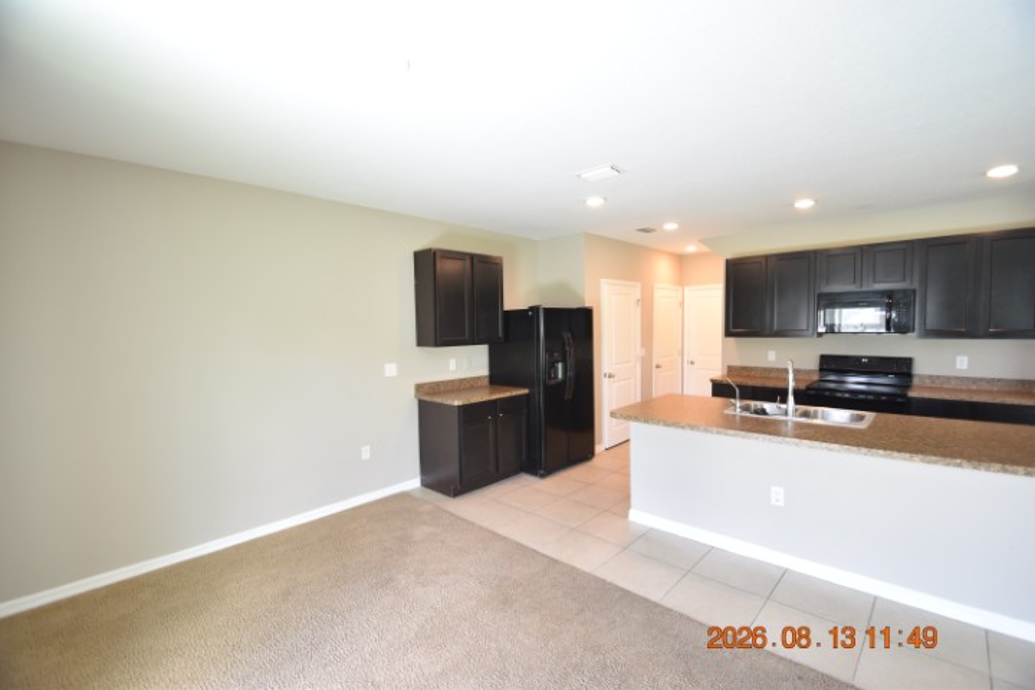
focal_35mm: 15
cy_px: 345
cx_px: 518
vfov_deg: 77.3
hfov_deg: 100.4
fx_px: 431
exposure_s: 1/60
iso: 640
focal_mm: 10
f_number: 4
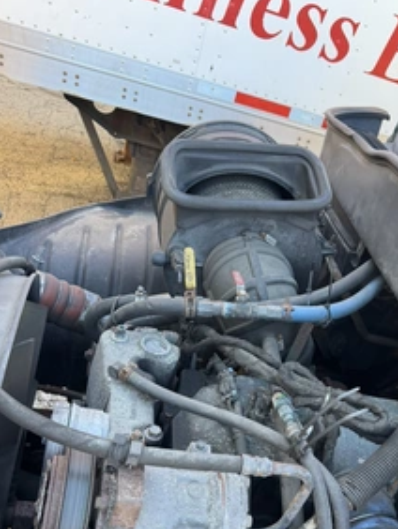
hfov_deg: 41.1
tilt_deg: -33.4
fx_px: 520
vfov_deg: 53.0
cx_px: 278
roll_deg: -21.5
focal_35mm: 34
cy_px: 345
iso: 160
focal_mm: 6.76
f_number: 1.78
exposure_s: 1/210
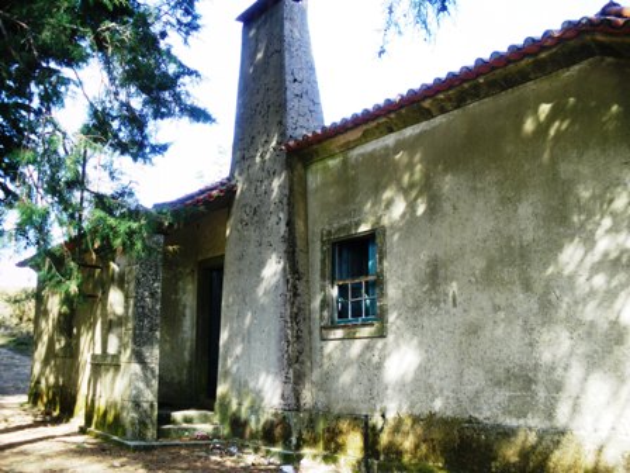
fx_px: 655
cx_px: 315
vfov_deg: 39.7
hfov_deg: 51.4
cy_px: 236
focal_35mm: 36
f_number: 3.5
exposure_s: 1/100
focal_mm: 6.3
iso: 64
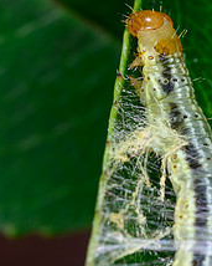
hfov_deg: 3.7
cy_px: 98
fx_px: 3320
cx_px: 181
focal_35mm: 423
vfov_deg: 4.6
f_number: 25
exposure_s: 1/250
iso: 64
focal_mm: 105
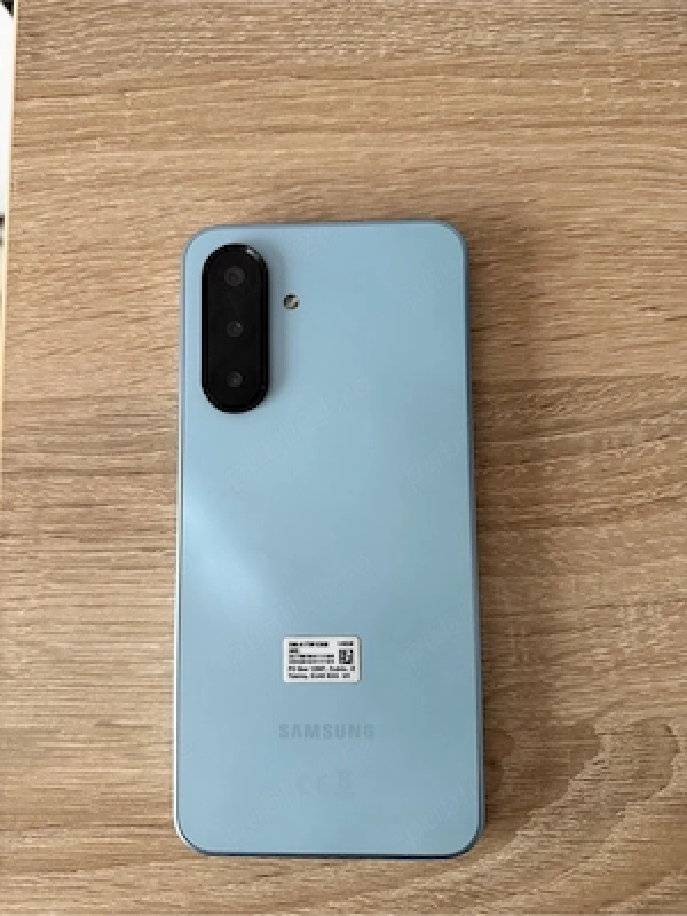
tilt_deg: -83.1
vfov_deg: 71.6
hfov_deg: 56.8
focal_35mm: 24
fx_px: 635
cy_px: 458
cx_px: 344
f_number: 1.78
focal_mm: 6.76
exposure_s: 1/60
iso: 800
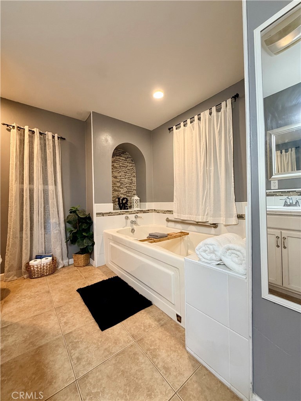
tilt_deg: +0.1
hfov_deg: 85.7
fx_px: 162
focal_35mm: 14
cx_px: 150
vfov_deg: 102.1
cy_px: 200
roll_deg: +0.6
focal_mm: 2.22
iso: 250
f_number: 2.2
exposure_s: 1/60
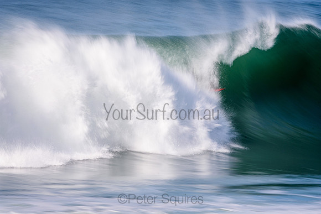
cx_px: 160
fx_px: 5886
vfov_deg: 2.1
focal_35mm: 660
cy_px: 107
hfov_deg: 3.1
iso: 100
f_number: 18
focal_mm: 440
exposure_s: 1/20
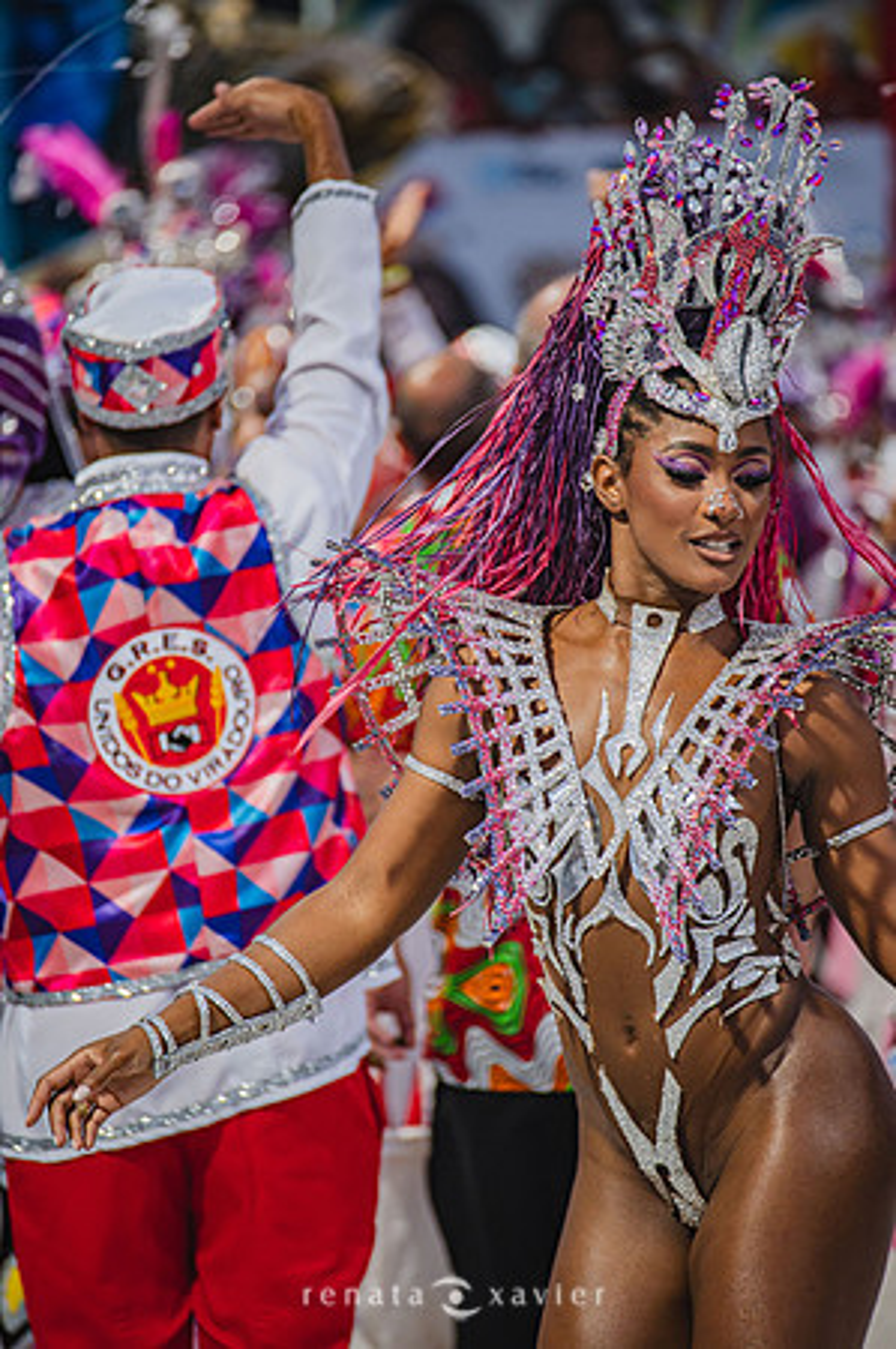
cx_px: 448
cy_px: 674
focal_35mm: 300
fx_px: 11225
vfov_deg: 6.9
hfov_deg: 4.6
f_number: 5.6
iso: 800
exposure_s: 1/250
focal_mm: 300
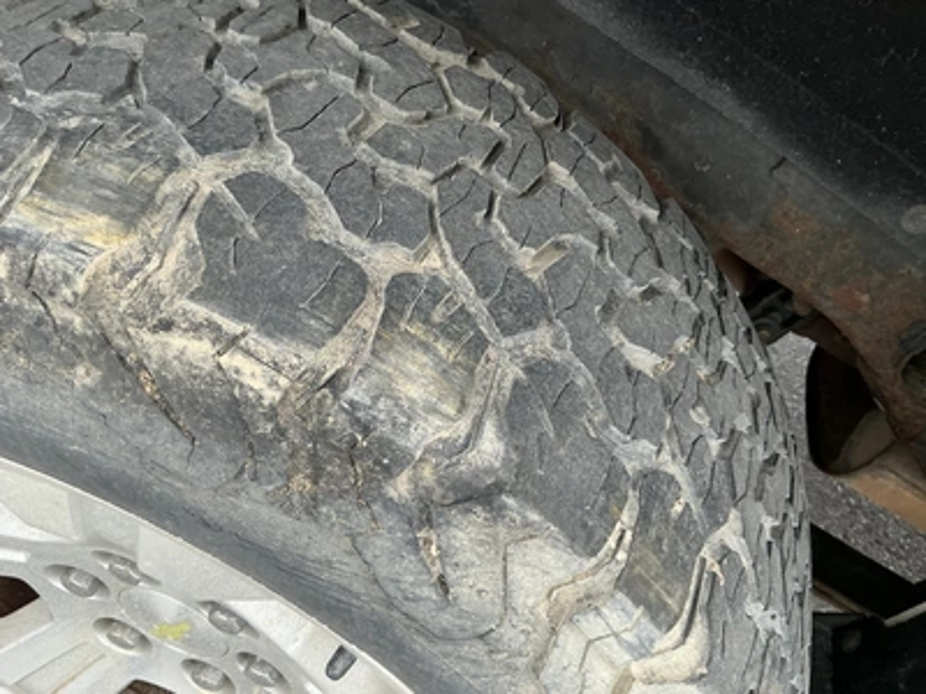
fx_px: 749
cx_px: 463
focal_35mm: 28
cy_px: 347
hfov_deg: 63.4
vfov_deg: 49.7
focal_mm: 3
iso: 25
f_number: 1.8
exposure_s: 1/225
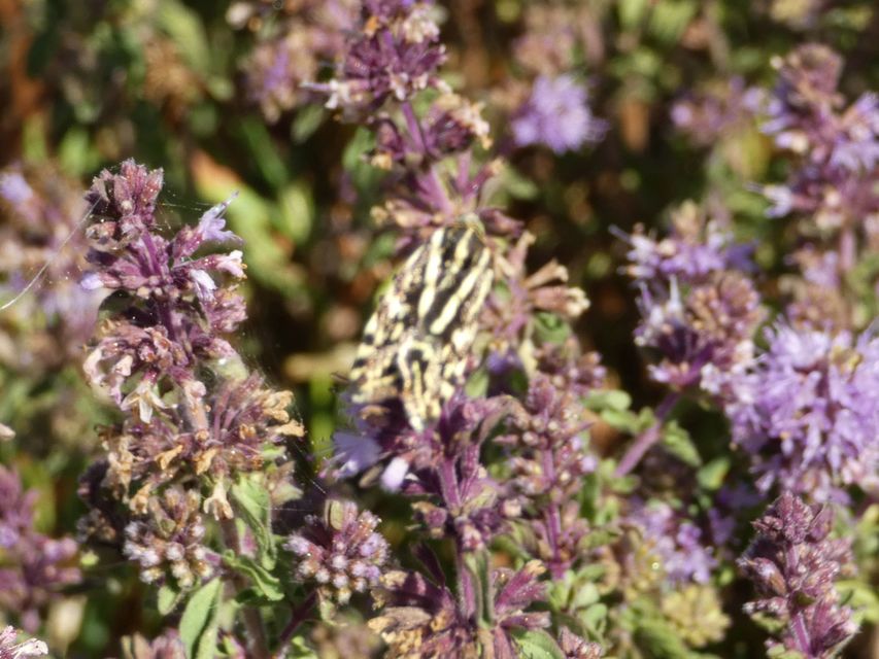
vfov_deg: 12.7
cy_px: 330
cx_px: 440
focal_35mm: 117
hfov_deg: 16.8
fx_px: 2971
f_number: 5.1
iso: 80
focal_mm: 21
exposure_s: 1/100
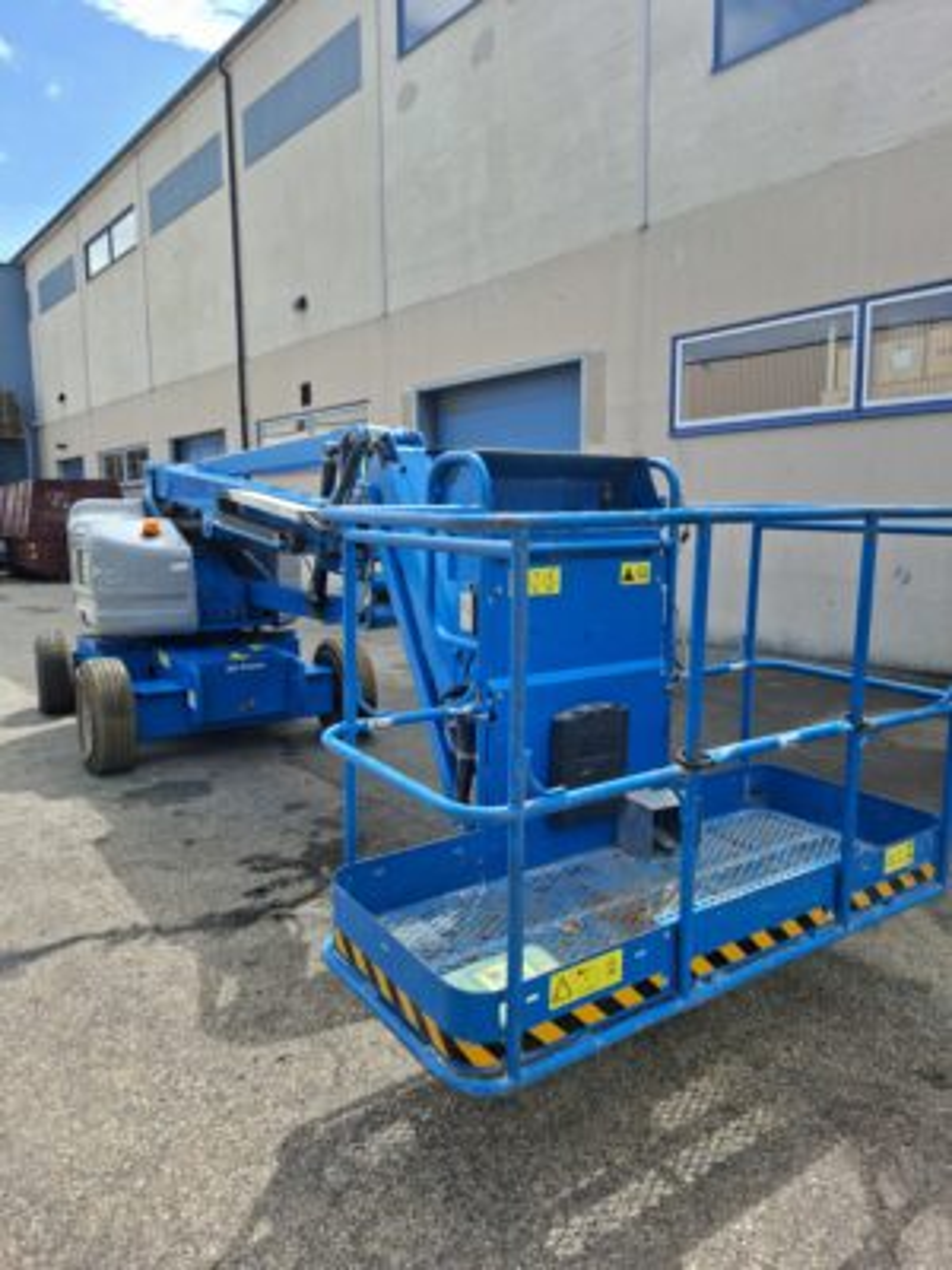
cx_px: 476
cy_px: 635
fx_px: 843
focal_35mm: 23
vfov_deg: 73.9
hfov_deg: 58.9
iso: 50
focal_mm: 5.54
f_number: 1.8
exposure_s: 1/866
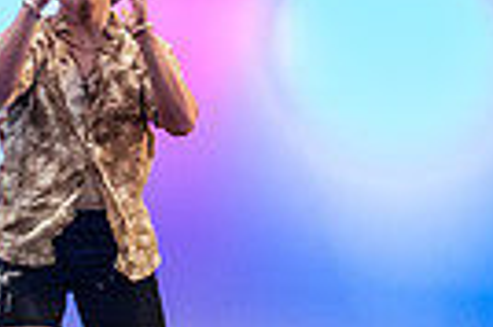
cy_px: 13
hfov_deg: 17.3
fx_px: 1600
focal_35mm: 117
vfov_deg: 11.6
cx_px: 81
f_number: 3.2
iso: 4000
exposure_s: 1/320
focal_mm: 27
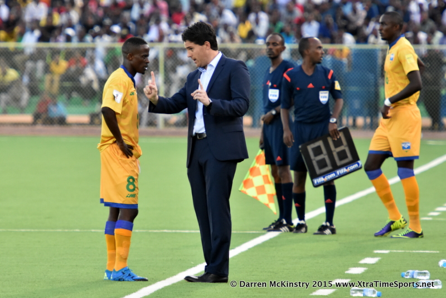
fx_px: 4461
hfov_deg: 5.7
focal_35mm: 360
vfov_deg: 3.8
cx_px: 223
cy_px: 149
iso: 1600
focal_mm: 240
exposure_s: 1/1000
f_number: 4.8
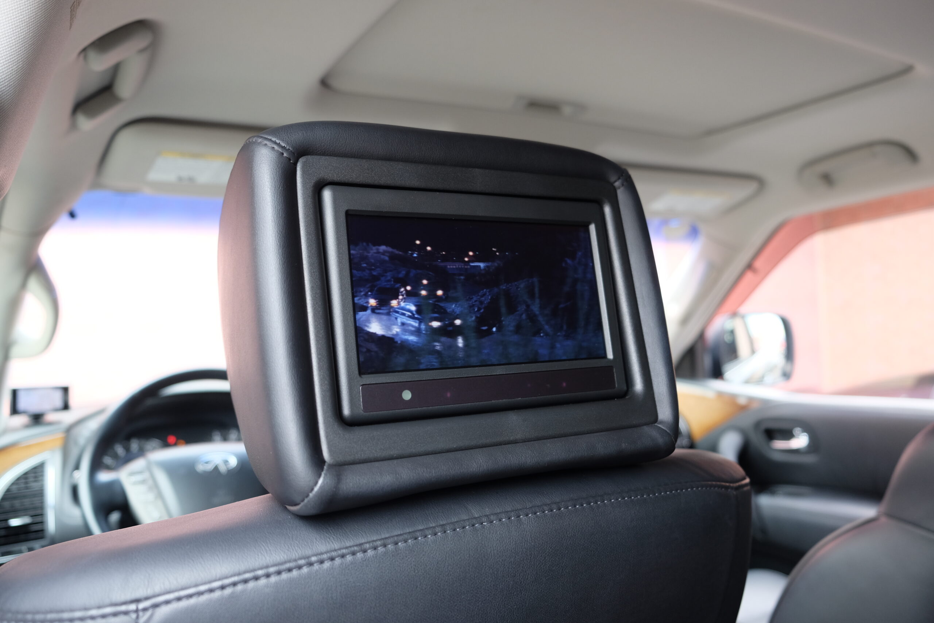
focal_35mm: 27
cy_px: 312
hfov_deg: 67.4
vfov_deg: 47.9
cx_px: 467
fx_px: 700
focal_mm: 18
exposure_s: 1/70
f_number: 2.8
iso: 400
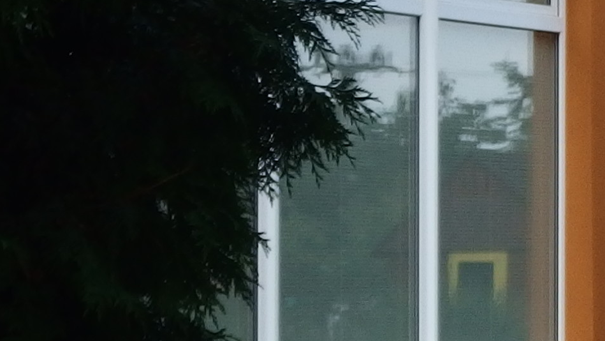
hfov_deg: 8.1
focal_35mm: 255
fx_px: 4091
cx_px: 1223
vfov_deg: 4.8
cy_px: 151
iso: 100
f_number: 3.5
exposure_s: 1/640
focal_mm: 10
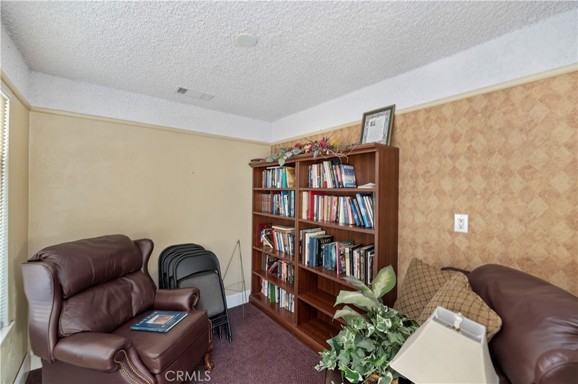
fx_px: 225
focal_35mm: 14
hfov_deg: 104.3
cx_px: 289
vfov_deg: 81.1
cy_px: 192
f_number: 4
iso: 800
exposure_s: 1/8
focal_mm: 14
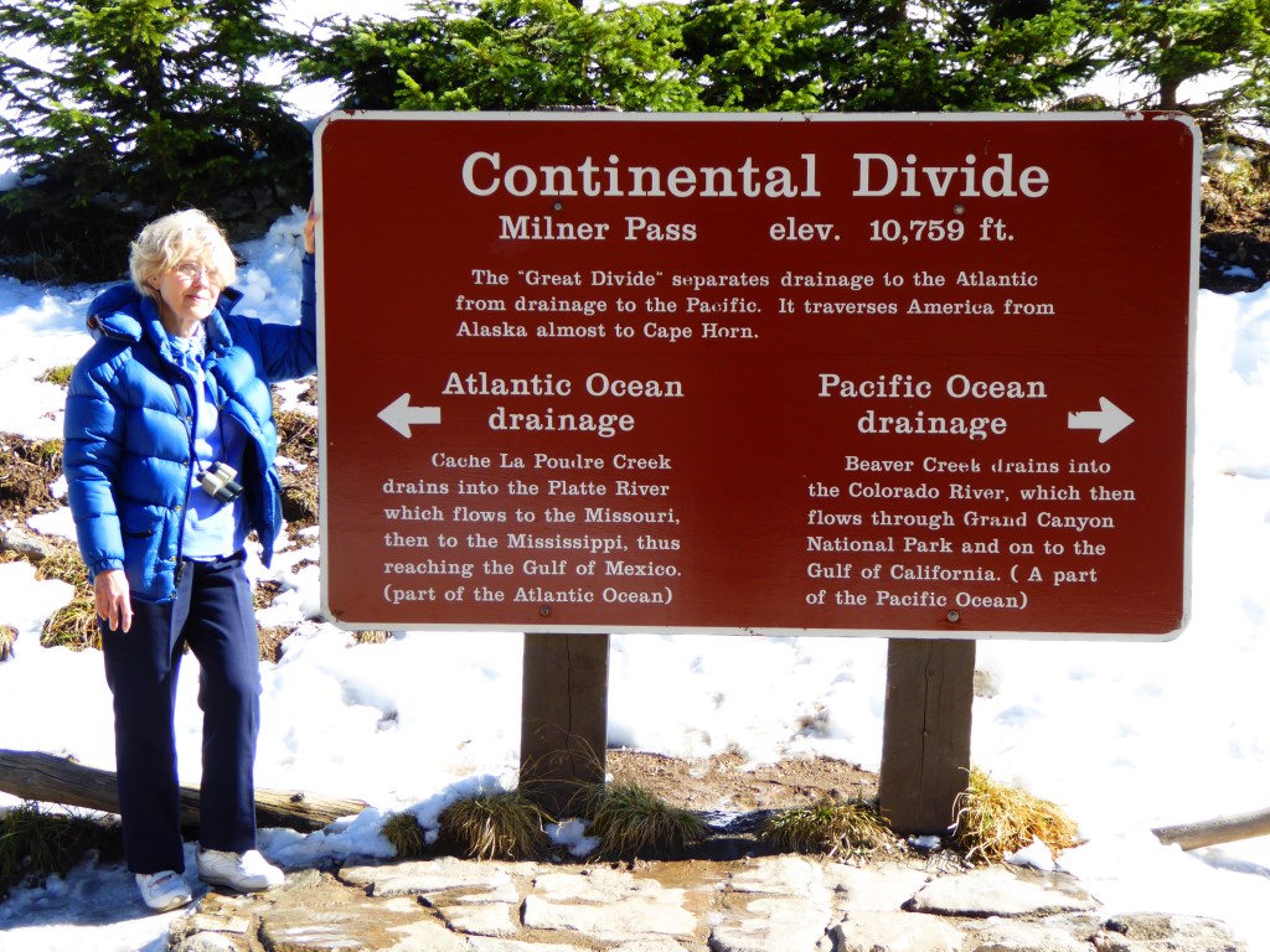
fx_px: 2715
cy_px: 476
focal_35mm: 74
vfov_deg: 19.9
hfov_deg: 26.3
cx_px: 635
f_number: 4.6
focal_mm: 13.2
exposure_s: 1/200
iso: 100
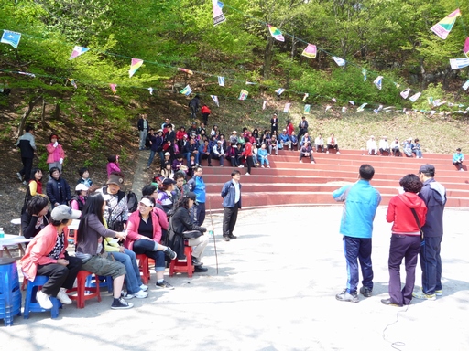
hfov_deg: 60.0
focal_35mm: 30
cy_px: 176
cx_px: 234
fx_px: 406
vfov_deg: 46.8
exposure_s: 1/125
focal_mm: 5.2
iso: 100
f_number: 4
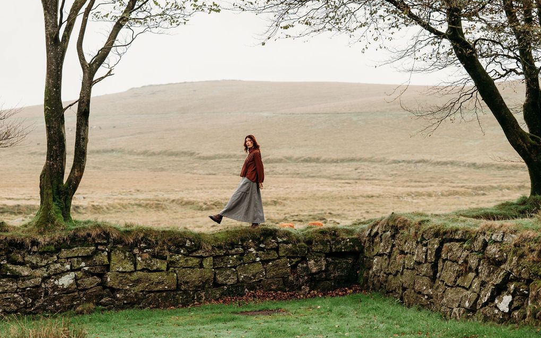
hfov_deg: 22.3
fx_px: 1371
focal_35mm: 93
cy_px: 165
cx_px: 272
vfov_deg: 14.1
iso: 100
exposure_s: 1/250
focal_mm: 89
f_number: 4
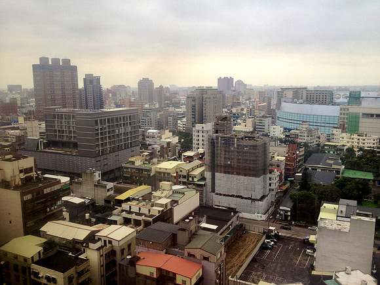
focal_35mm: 35
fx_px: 384
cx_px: 190
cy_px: 142
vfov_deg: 40.7
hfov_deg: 52.6
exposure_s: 1/60
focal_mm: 4.28
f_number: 2.4
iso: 64
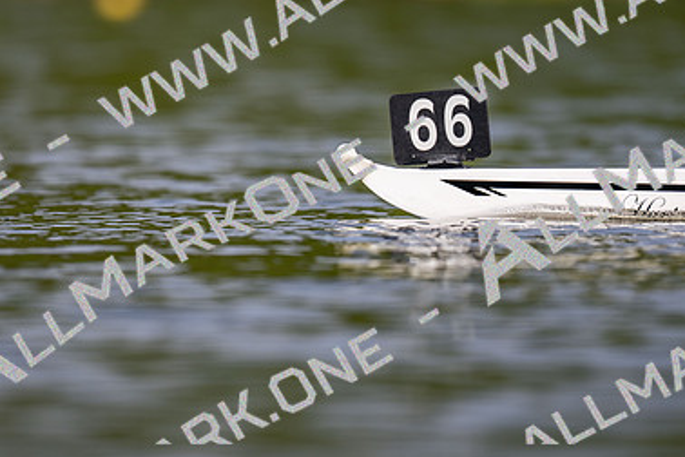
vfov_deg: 1.5
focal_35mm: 921
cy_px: 133
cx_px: 323
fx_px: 17523
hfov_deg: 2.2
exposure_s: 1/2500
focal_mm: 600
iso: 200
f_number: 4
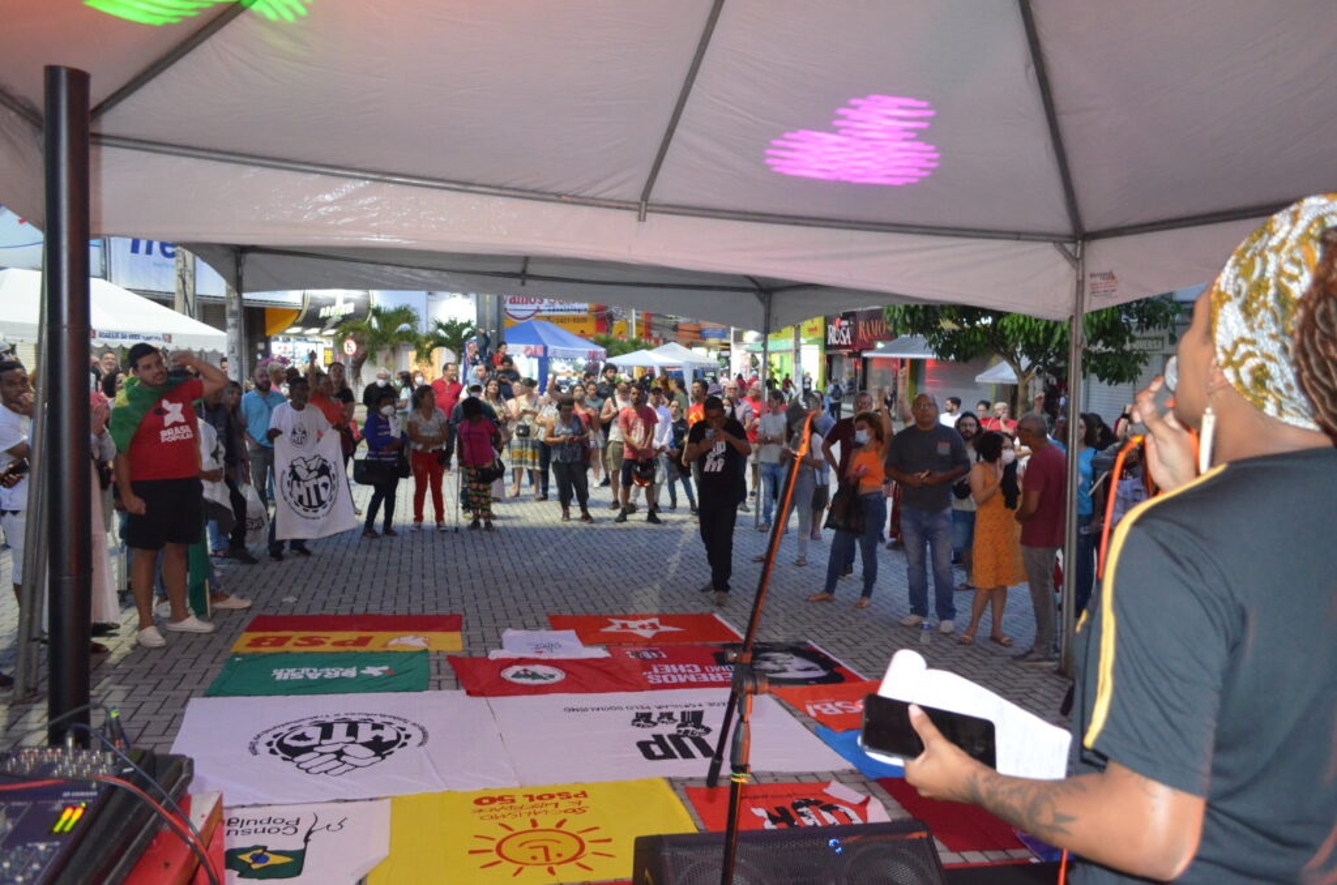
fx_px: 1001
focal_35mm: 27
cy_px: 442
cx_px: 668
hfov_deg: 67.5
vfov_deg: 47.7
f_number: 3.5
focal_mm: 18
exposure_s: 1/60
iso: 3200
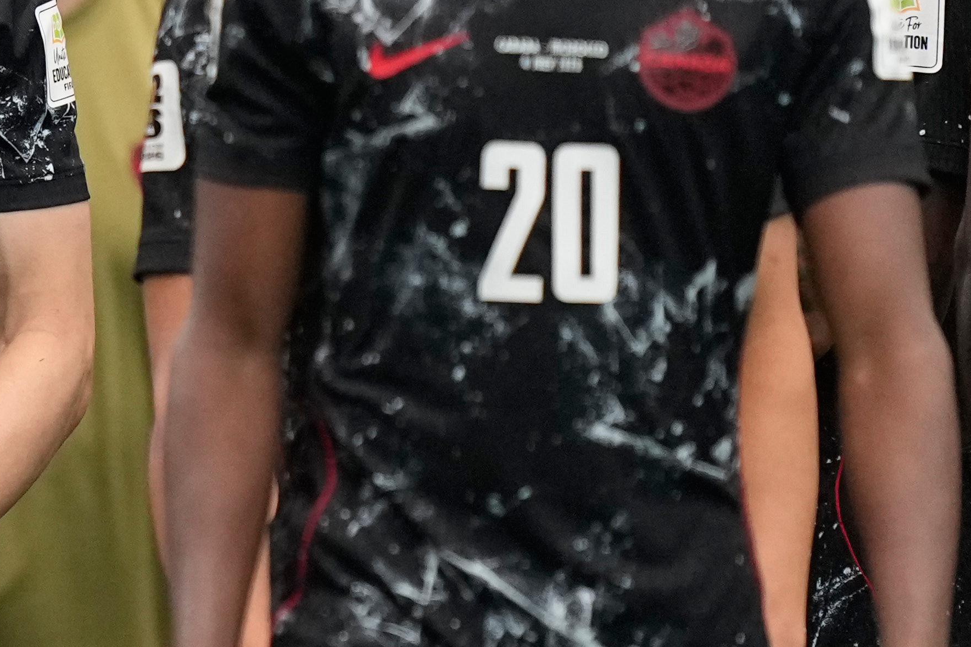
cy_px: 472
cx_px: -263
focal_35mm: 1955
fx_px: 52731
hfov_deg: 1.1
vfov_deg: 0.7
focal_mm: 400
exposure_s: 1/3200
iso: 2500
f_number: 2.8
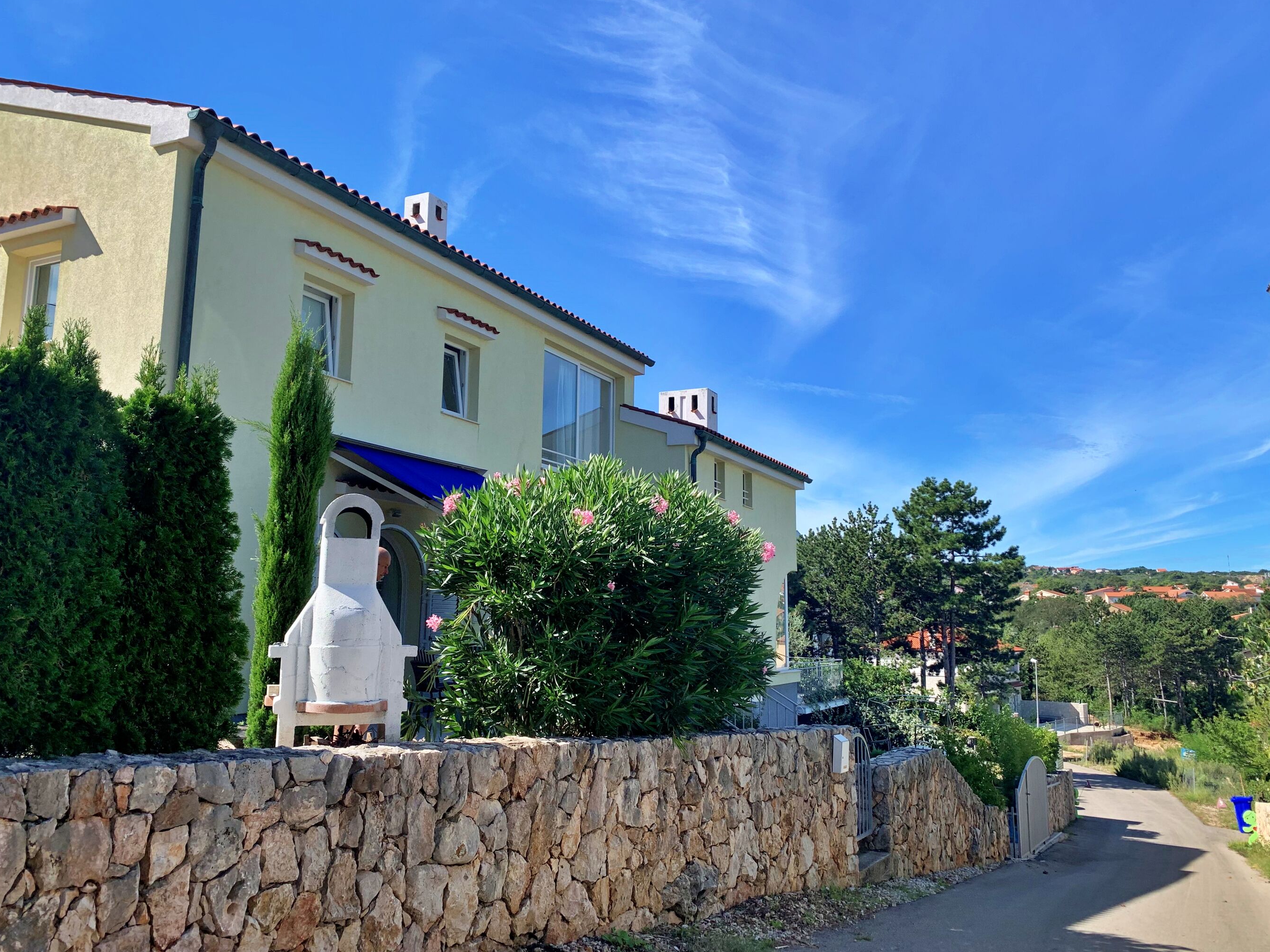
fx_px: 991
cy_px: 465
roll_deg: +2.7
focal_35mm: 27
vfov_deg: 51.3
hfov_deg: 65.3
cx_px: 639
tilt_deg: +10.3
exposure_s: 1/1661
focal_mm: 4.25
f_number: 1.8
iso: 25
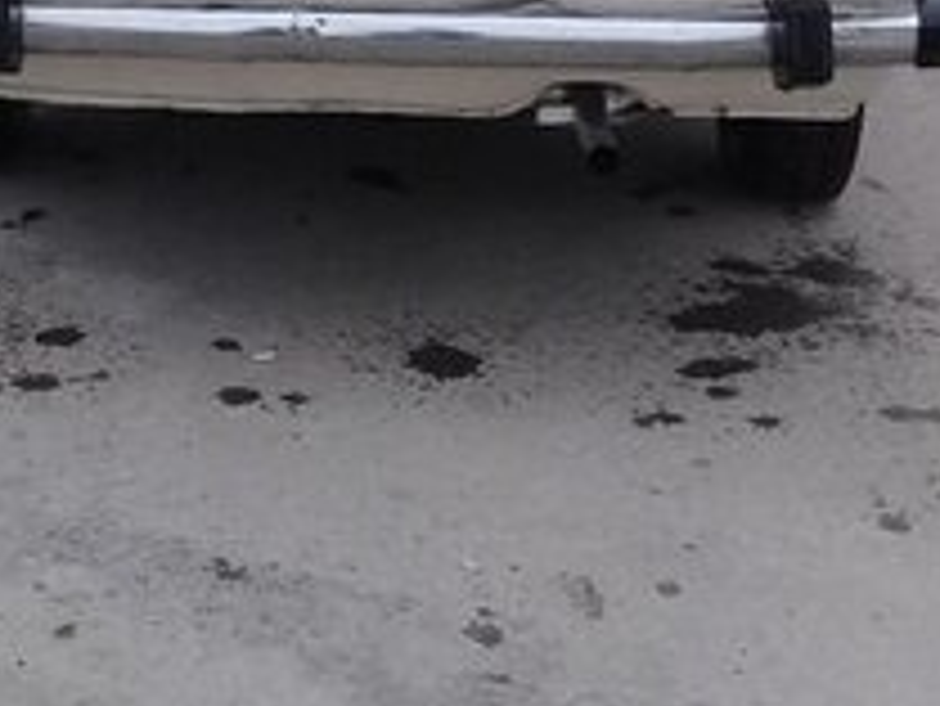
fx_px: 2663
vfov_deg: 14.5
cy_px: -191
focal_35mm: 98
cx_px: 252
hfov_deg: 19.9
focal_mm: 3.3
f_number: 2.2
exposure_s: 1/300
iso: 50
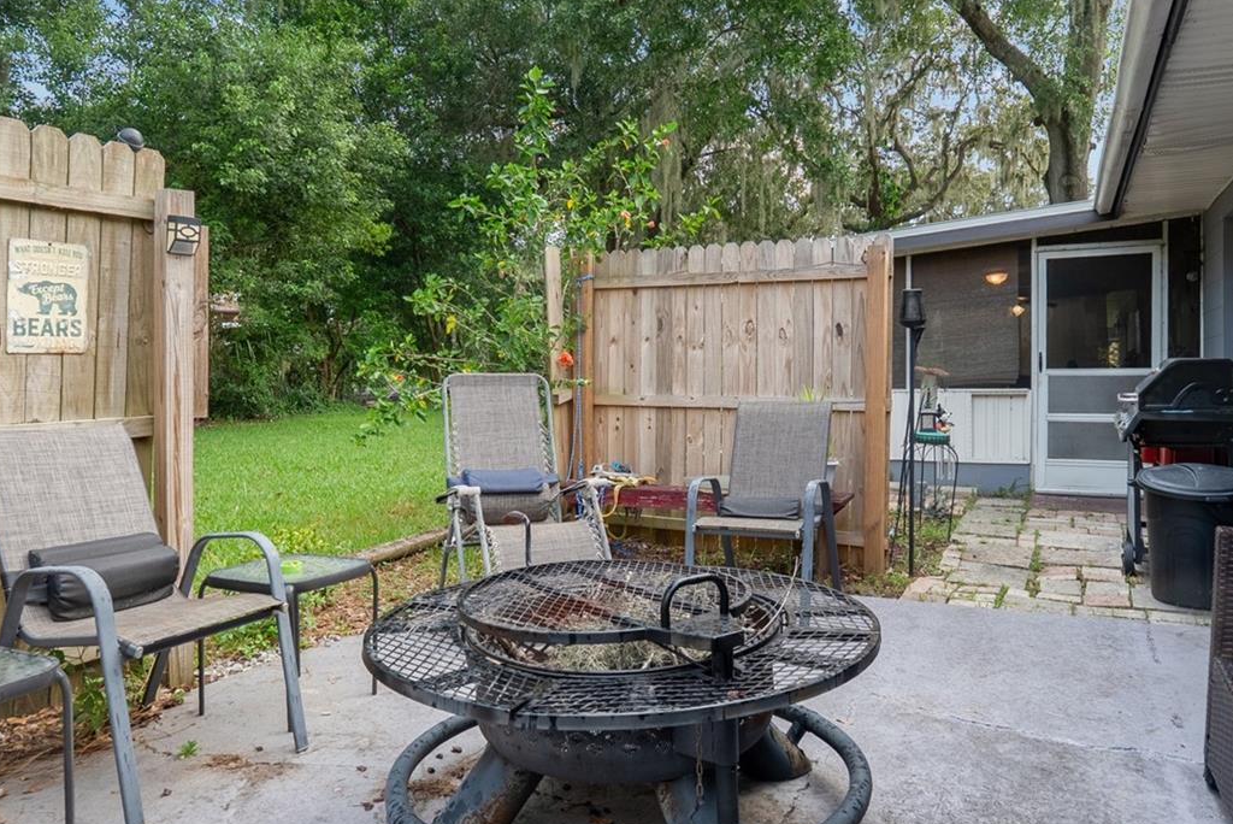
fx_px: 857
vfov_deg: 51.3
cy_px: 383
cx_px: 644
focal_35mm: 25
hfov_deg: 71.4
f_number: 8
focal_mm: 16
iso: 400
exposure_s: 1/15
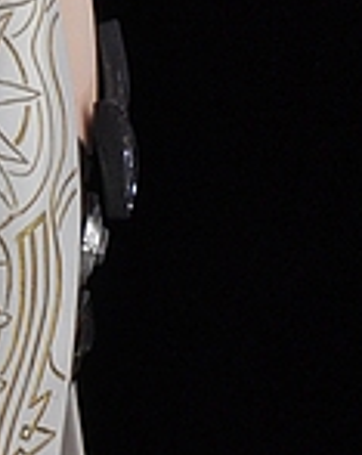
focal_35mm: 1104
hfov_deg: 1.4
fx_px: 14831
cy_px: -566
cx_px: -266
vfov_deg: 1.8
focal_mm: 90
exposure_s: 1/25
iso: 400
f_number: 16
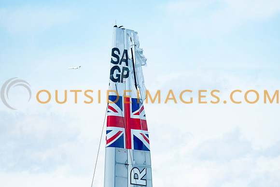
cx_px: 140
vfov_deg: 3.1
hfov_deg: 4.6
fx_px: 3501
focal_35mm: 450
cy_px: 94
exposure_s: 1/8000
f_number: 5
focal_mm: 300
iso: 640
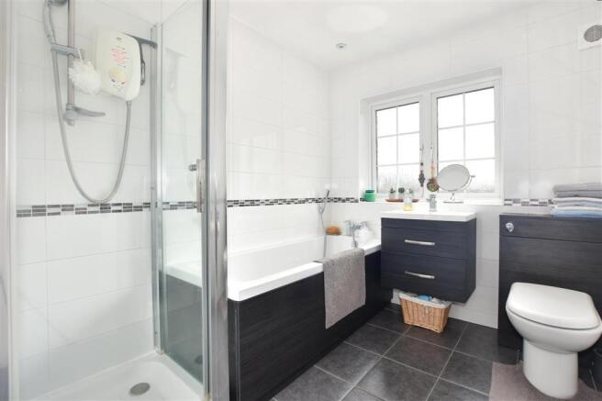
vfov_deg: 77.3
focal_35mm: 15
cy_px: 200
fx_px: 251
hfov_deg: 100.4
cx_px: 301
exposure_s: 1/4
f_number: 7.1
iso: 500
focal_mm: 10
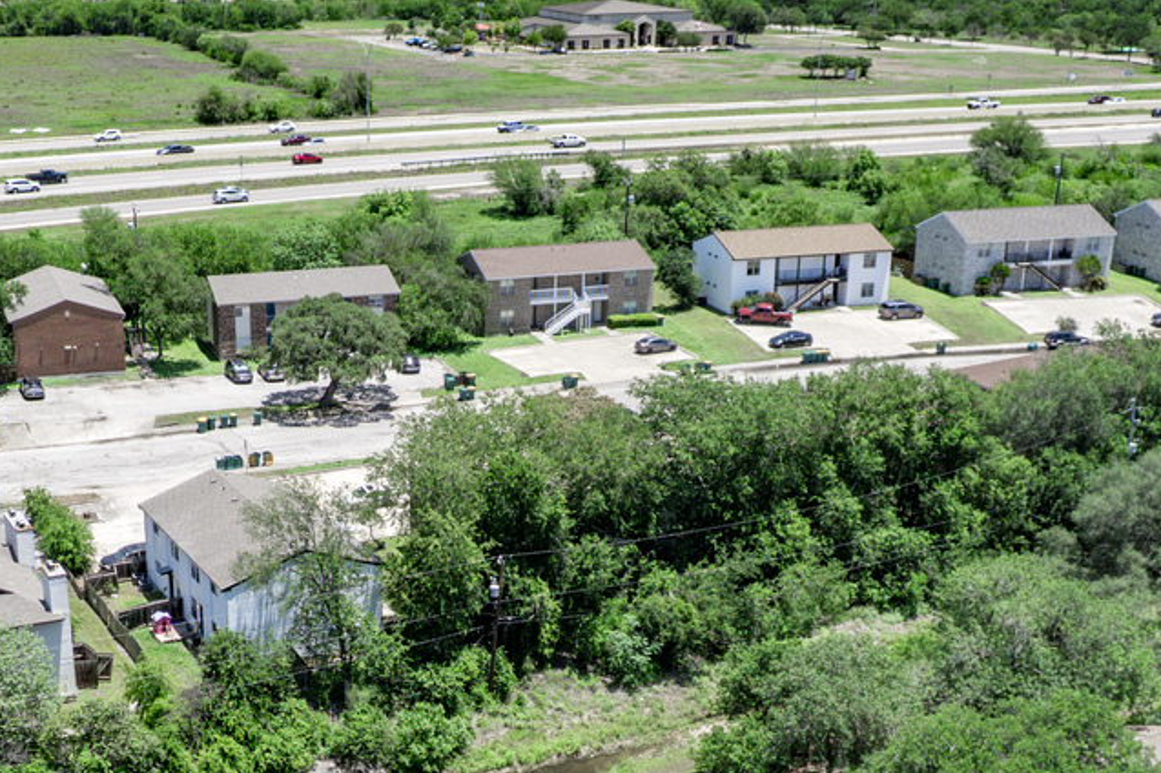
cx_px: 334
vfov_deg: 23.7
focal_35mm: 56
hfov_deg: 35.1
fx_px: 1805
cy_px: 649
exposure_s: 1/2000
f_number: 2.8
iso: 150
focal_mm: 8.38
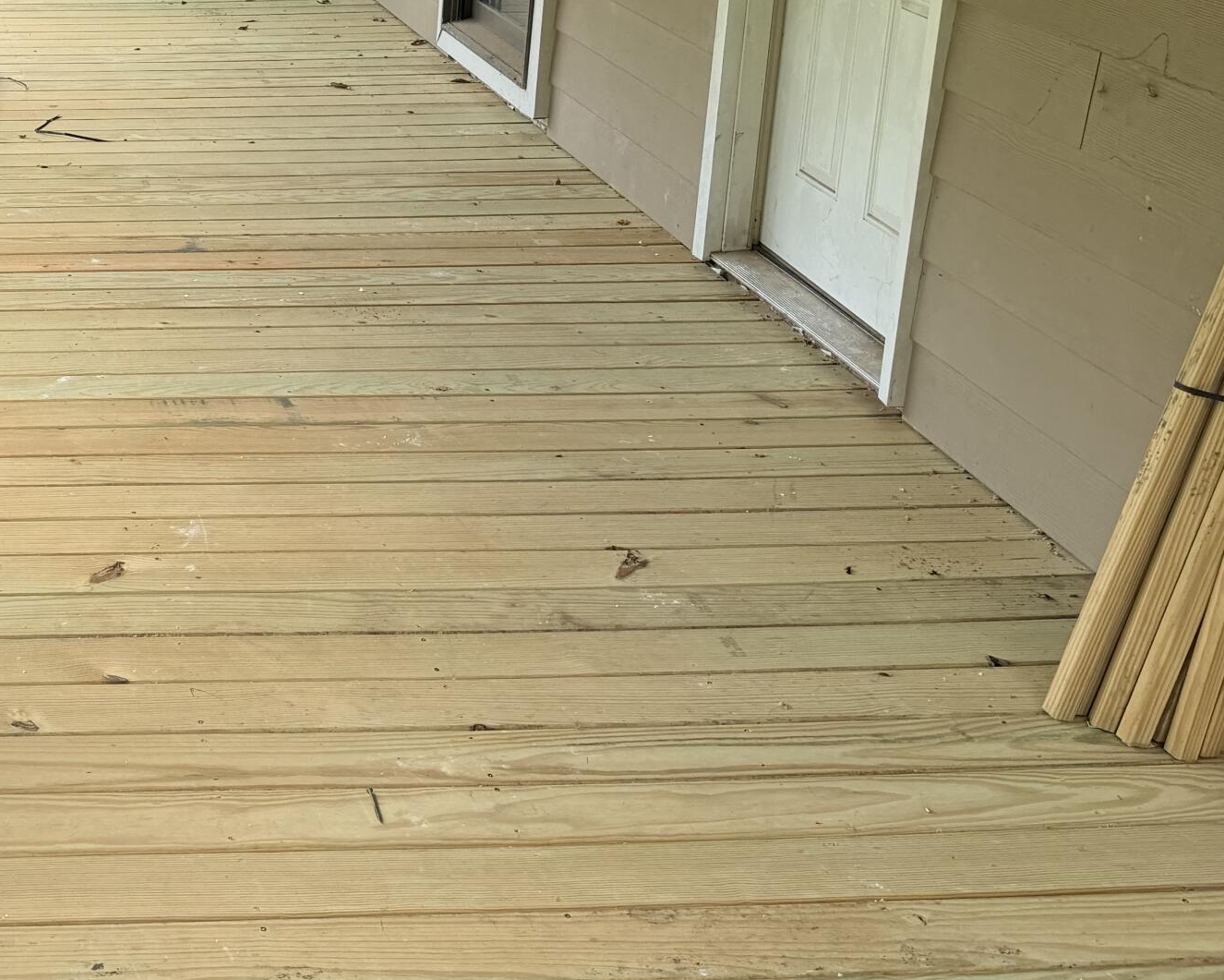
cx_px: -37
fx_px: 1920
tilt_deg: -14.2
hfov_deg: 32.2
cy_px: 139
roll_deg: +0.0
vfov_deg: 27.8
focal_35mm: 53
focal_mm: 6.76
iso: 80
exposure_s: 1/1075
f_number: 1.78
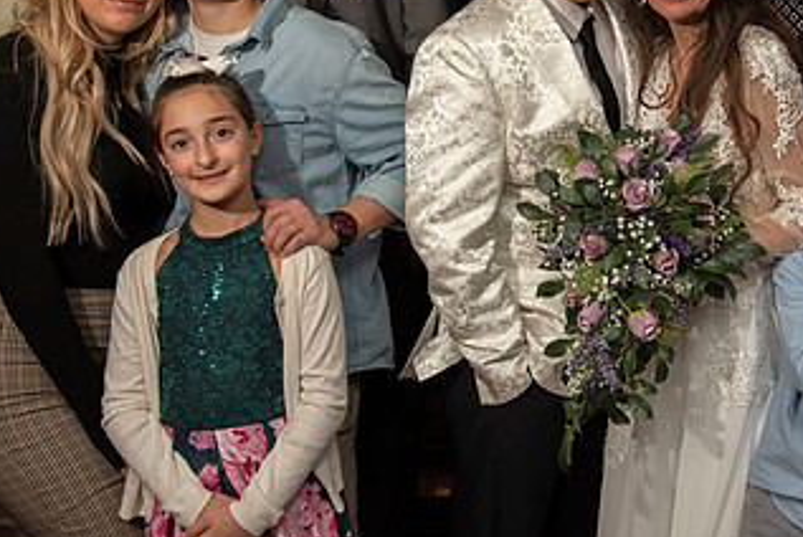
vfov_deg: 21.1
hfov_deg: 30.8
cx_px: 613
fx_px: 1429
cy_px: 128
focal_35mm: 64
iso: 100
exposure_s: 1/200
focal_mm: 35
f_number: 4.5
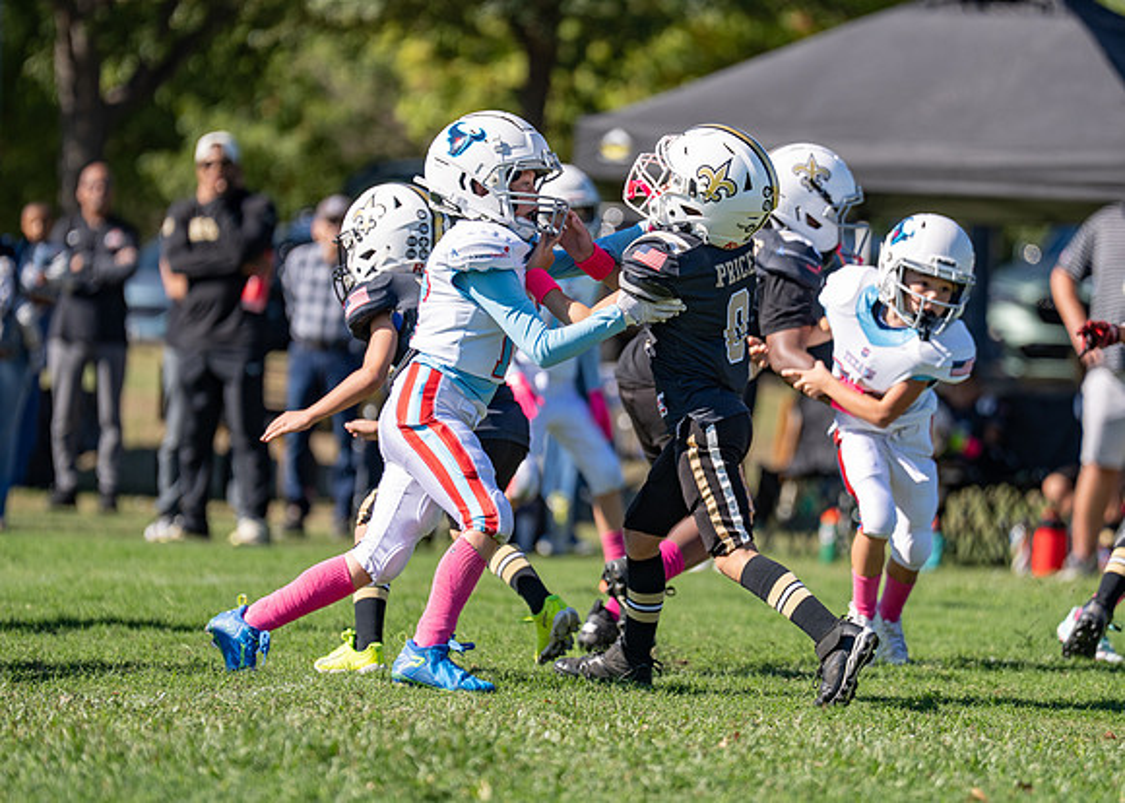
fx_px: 8968
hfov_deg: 7.2
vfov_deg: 5.1
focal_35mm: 281
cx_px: 630
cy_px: 405
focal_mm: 200
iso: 100
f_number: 2.8
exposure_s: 1/2000
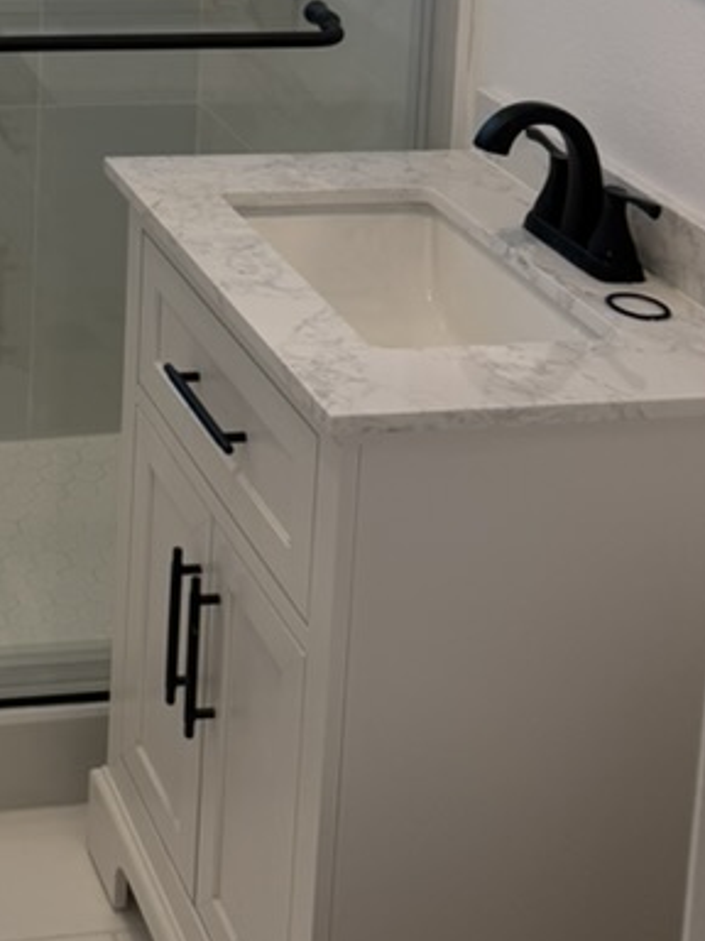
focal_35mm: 64
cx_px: -218
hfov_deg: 20.8
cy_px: -301
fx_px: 1738
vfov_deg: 25.7
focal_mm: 6.76
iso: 100
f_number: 1.78
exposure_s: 1/185
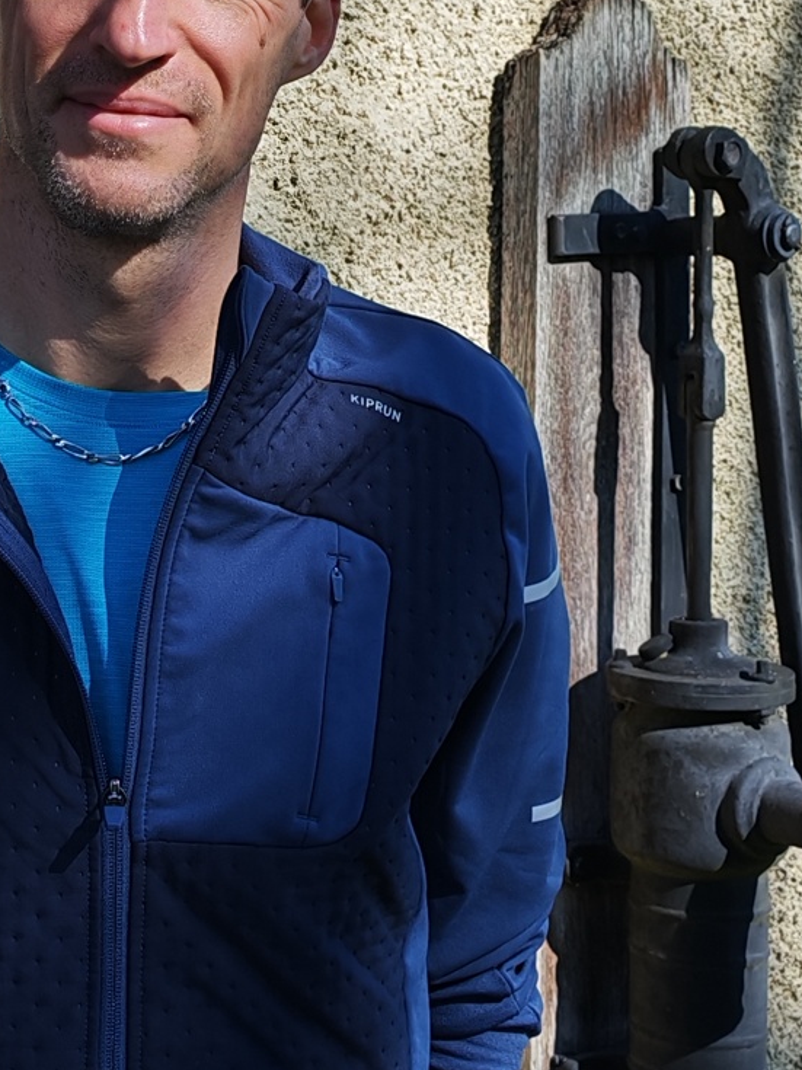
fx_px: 2905
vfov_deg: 20.7
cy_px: 306
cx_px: 125
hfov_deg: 15.6
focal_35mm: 94
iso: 50
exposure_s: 1/670
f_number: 1.9
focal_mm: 6.12
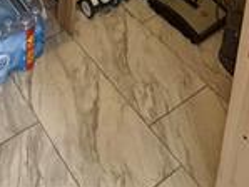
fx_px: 432
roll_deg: -1.9
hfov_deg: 31.0
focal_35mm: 60
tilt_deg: -13.7
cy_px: -210
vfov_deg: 16.7
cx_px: 37
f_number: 2.2
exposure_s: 1/60
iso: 640
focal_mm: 2.22
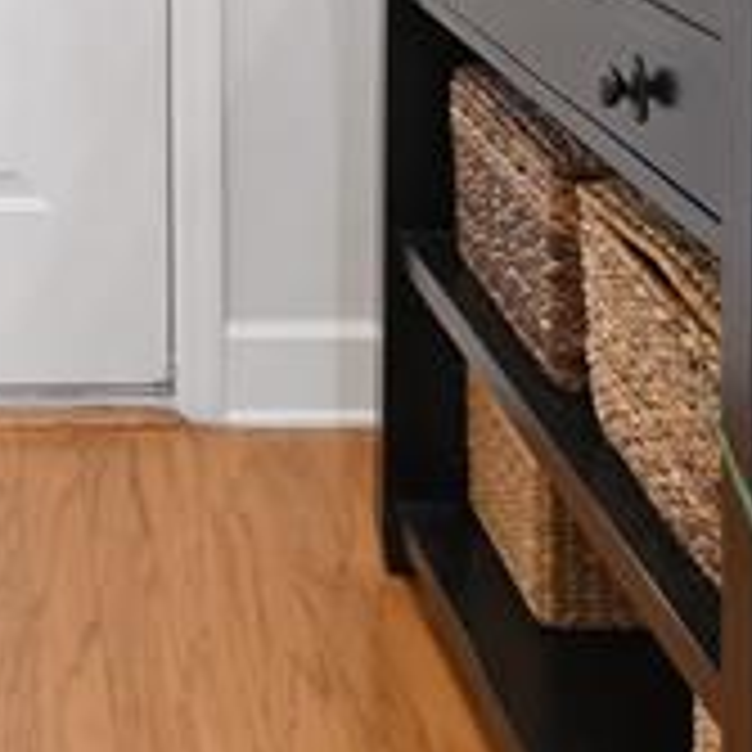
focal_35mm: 78
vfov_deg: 19.4
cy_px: -365
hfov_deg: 21.4
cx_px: 0
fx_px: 1917
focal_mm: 10
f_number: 11
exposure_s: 1
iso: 320
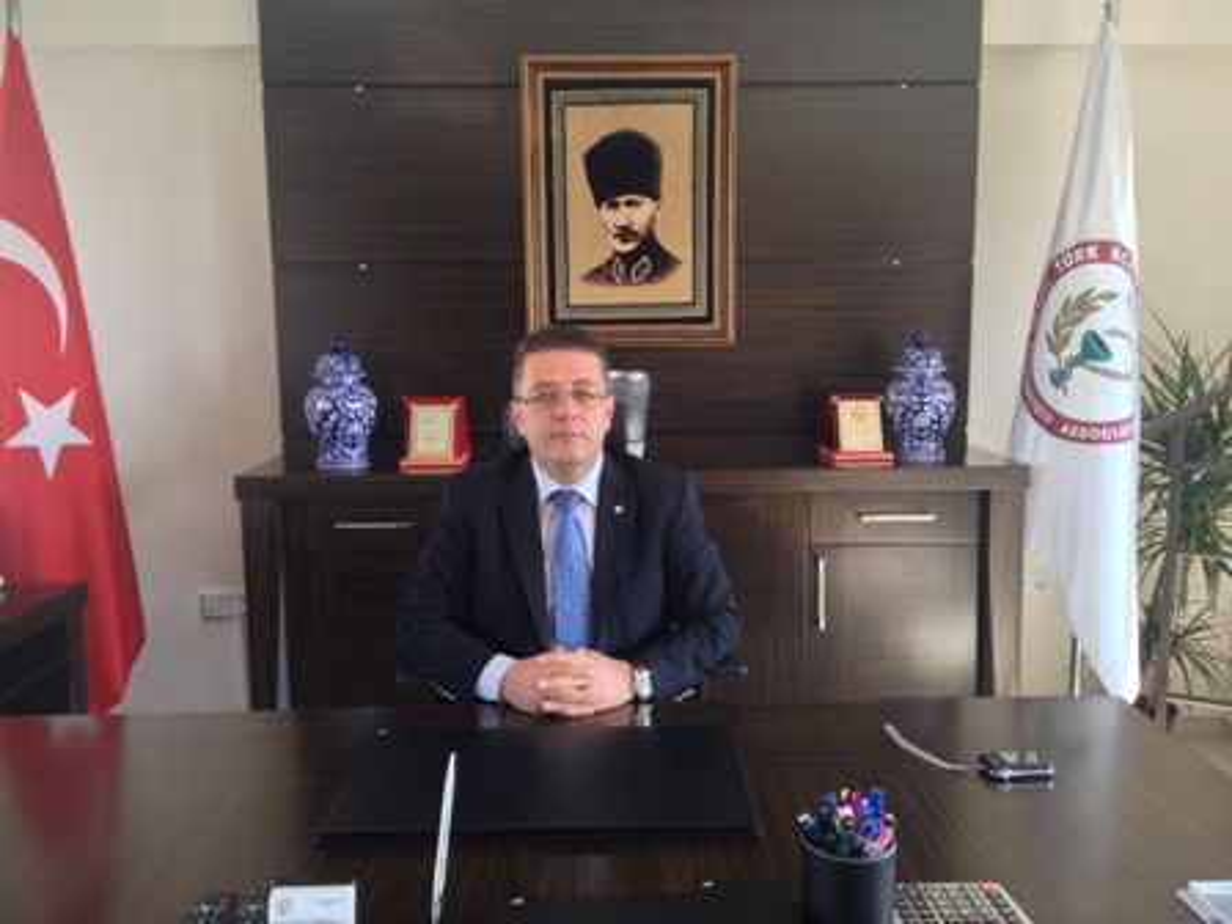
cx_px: 616
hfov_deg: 52.6
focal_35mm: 35
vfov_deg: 40.7
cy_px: 462
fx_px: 1246
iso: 50
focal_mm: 4.28
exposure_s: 1/30
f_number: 2.4
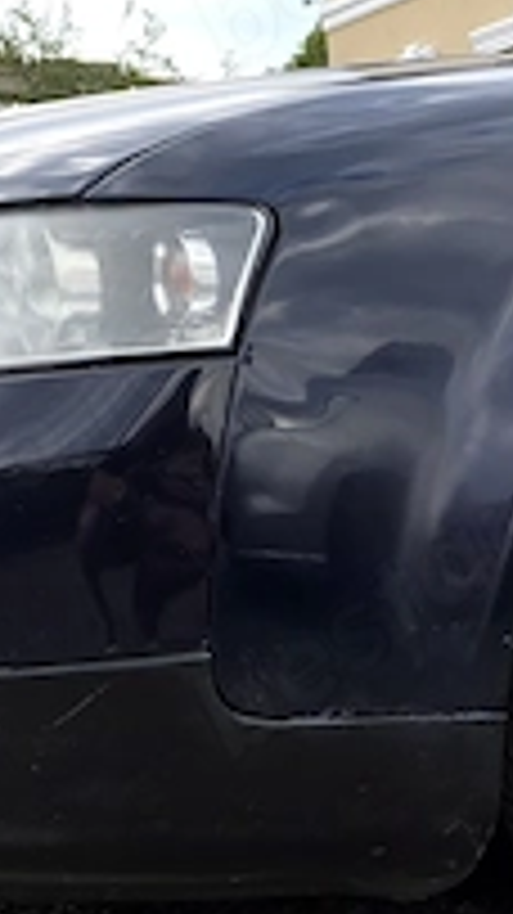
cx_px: 842
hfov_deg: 14.8
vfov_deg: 28.5
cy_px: 594
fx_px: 1792
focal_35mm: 74
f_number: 1.7
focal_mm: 6.3
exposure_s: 1/359
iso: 32
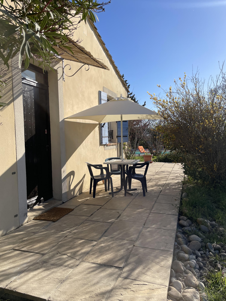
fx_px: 226
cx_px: 113
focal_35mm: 26
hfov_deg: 53.1
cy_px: 150
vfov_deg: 67.3
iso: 32
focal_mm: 4.2
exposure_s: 1/3861
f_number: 1.6
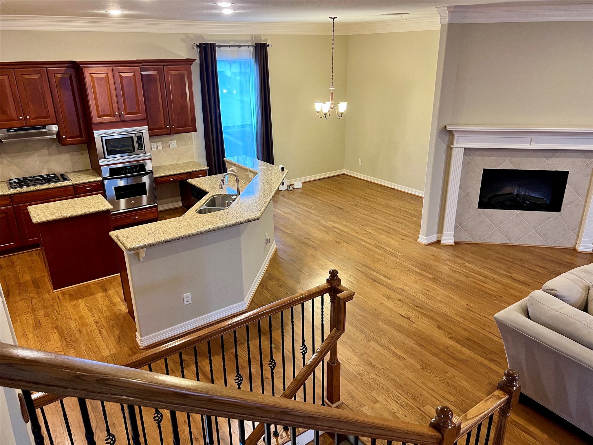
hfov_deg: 67.3
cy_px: 222
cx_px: 296
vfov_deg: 53.1
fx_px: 445
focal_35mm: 26
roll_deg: +0.7
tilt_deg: -21.3
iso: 160
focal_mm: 5.7
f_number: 1.5
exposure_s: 1/60
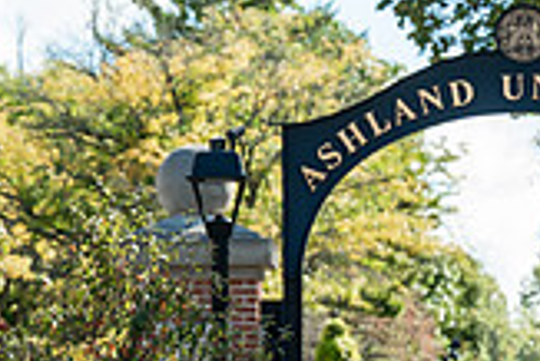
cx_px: 378
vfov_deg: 4.7
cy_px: 604
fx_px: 4324
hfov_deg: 7.1
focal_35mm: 288
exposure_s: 1/800
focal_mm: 81
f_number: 4
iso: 200
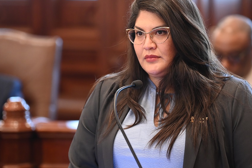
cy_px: 73
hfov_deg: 8.8
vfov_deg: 5.9
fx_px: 1638
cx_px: 138
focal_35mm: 234
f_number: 2.8
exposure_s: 1/160
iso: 3200
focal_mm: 165
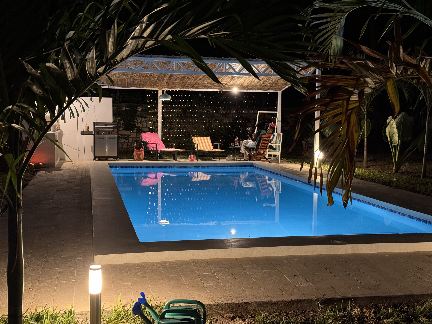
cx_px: 216
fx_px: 599
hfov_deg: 39.7
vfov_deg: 30.3
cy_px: 162
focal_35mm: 48
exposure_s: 1/25
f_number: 1.78
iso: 500
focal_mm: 6.76
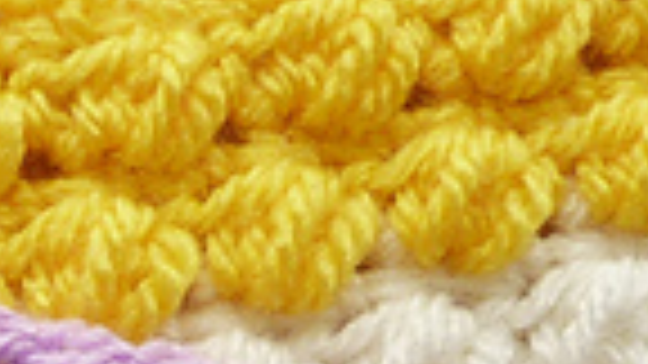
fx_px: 2079
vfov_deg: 9.3
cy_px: 741
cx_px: -140
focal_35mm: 121
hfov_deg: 16.9
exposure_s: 1/100
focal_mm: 4.5
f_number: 3.6
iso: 80
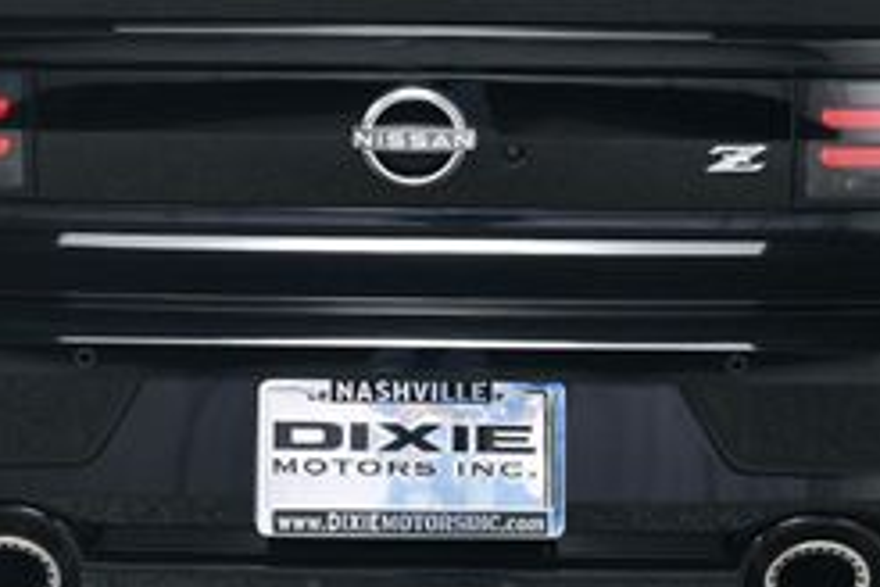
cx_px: 451
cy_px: 186
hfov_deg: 16.4
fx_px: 3055
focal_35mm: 125
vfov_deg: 11.0
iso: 100
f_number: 9
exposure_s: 1/160
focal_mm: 32
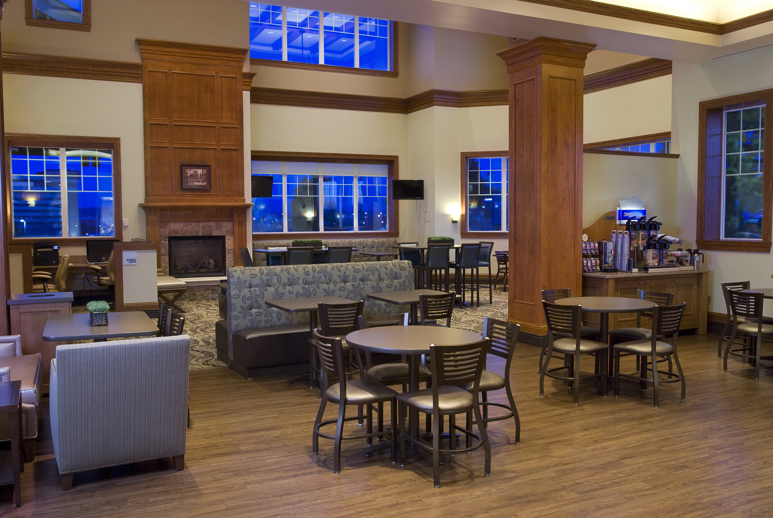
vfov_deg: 43.7
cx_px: 386
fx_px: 645
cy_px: 259
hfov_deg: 61.9
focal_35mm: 30
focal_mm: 20
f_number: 8
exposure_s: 1/2
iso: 250
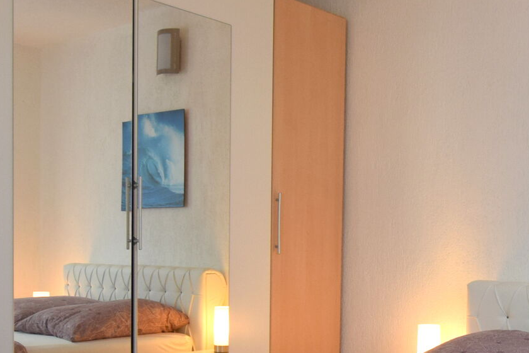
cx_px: 502
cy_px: 283
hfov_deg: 36.5
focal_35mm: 50
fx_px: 735
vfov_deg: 26.5
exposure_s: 1/100
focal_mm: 10
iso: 400
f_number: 4.5
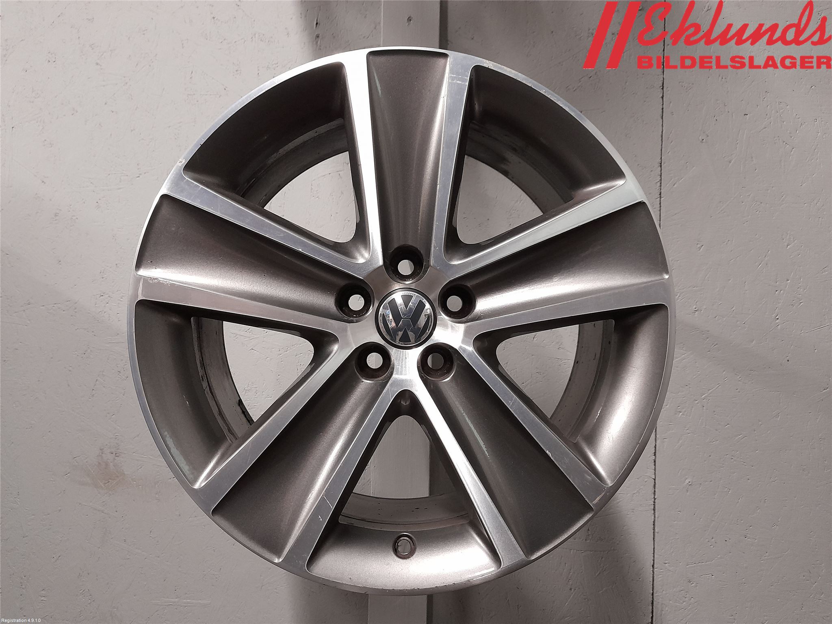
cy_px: 312
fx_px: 601
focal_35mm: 25
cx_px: 416
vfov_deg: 54.9
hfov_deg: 69.4
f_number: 2
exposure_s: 1/25
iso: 400
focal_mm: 4.6
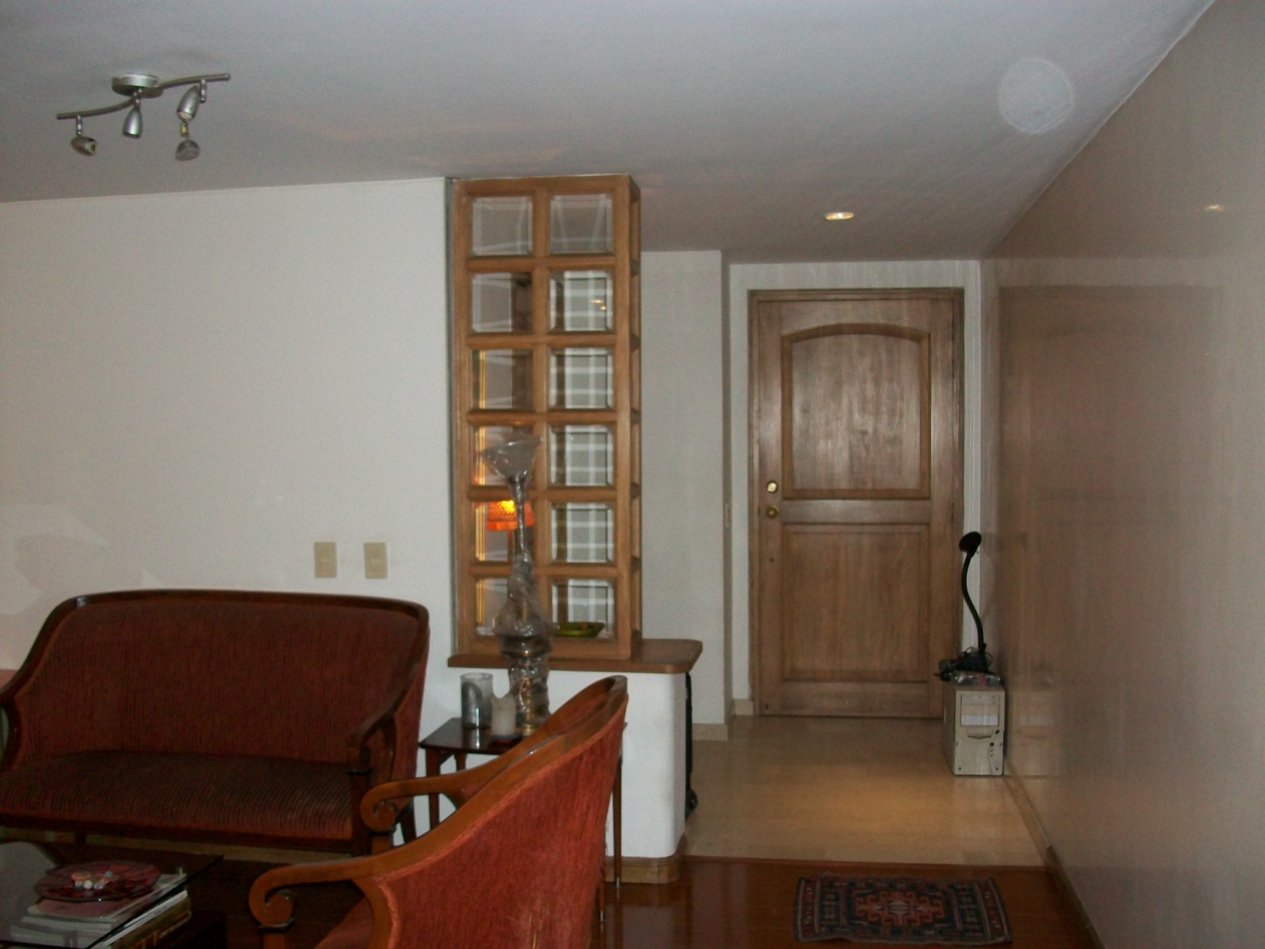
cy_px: 474
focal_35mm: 34
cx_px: 632
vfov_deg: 41.8
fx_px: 1242
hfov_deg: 54.0
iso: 160
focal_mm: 5.7
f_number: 2.8
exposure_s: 1/60
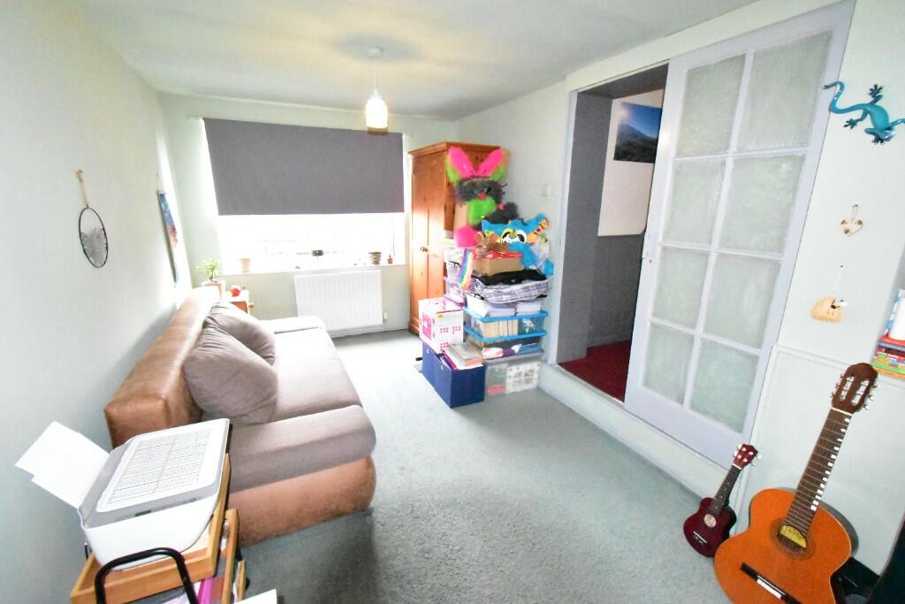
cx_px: 452
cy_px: 302
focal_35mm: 15
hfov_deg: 100.4
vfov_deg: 77.3
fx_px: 377
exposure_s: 1/200
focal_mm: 10
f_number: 11
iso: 25600
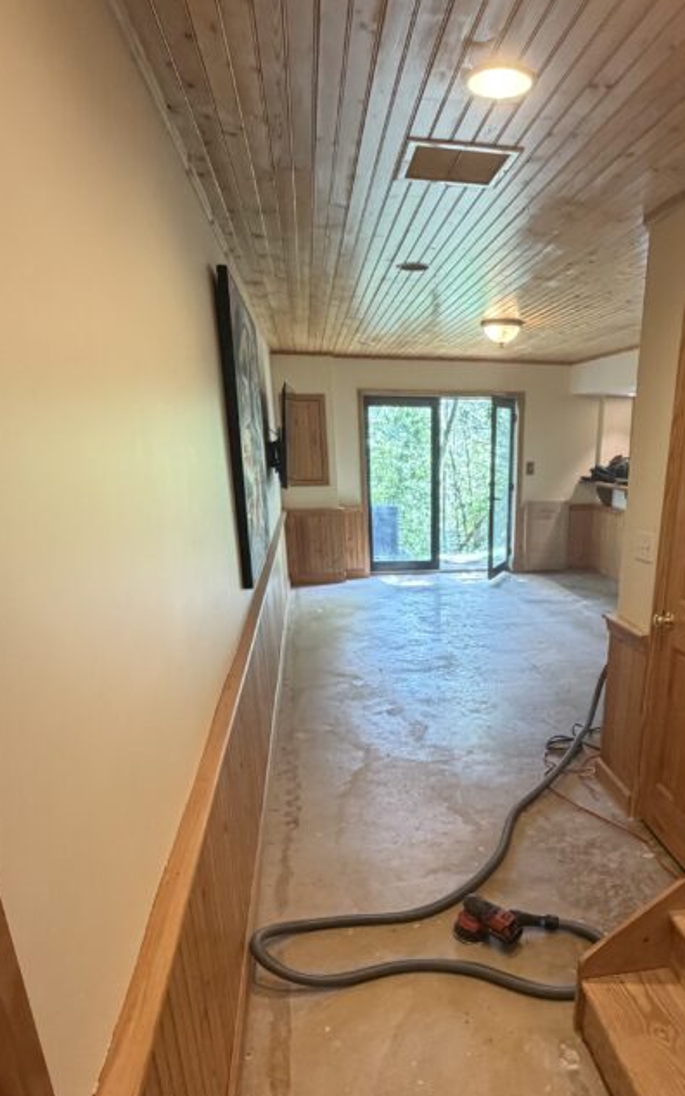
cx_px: 462
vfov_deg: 73.1
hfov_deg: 50.1
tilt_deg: -23.1
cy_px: 706
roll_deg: -2.8
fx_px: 716
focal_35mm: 24
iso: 320
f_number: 2.2
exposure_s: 1/60
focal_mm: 2.22
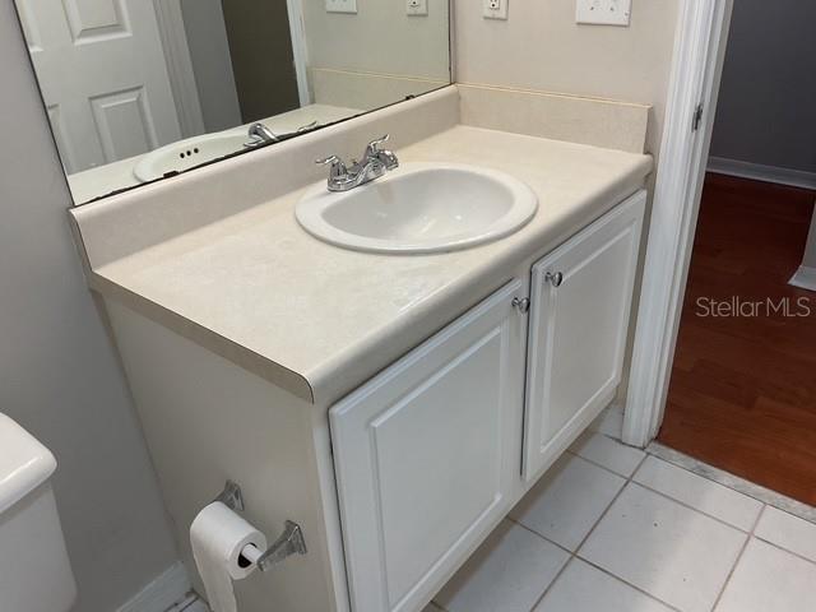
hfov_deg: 61.7
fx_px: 684
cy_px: 306
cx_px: 408
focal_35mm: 29
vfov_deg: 48.2
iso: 64
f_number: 1.8
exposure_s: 1/120
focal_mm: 3
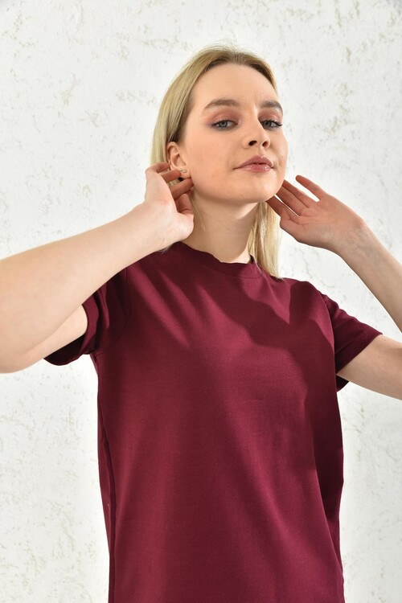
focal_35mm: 35
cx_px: 201
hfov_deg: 37.9
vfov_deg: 54.4
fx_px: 586
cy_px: 302
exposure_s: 1/160
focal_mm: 35
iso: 100
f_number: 7.1
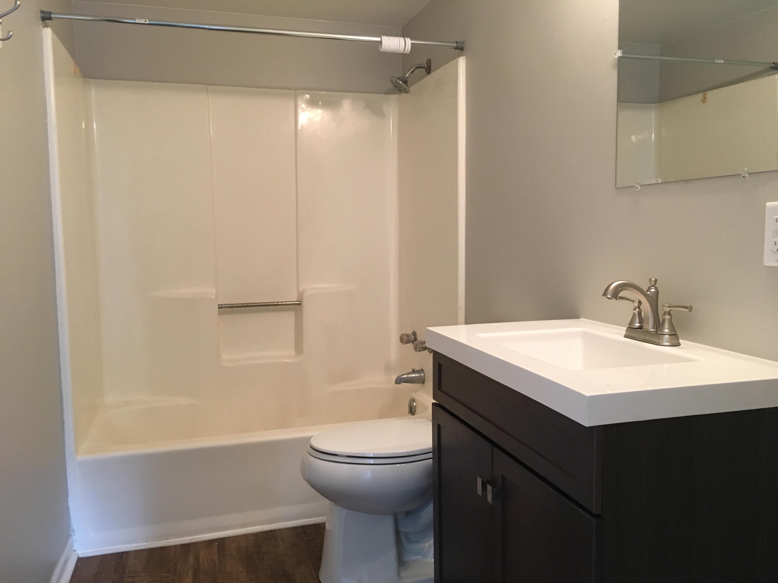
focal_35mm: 29
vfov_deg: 48.2
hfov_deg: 61.7
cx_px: 389
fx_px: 652
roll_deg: +1.6
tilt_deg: -5.0
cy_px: 292
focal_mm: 4.15
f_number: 2.2
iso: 125
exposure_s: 1/30
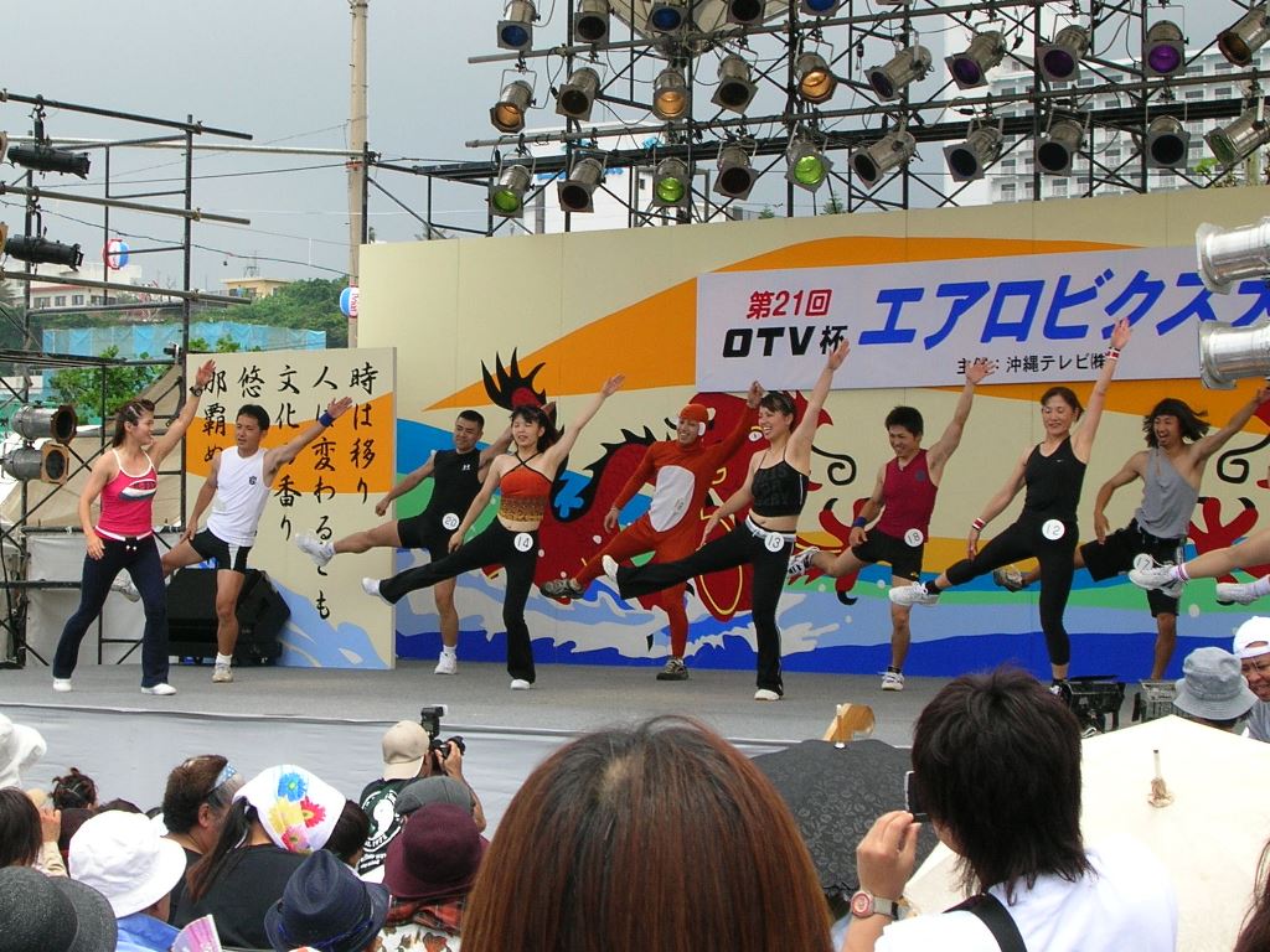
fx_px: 2531
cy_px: 476
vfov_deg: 21.3
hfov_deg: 28.2
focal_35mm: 69
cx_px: 635
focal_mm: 11.5
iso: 50
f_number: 3.9
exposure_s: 1/439
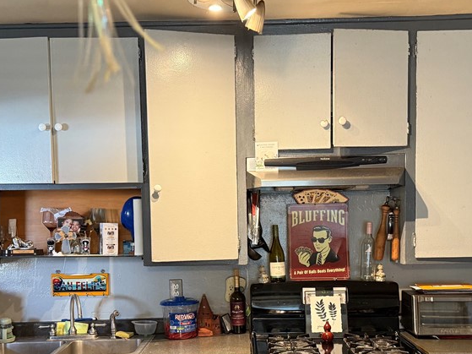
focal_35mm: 44
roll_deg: +0.5
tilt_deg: -2.2
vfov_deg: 32.4
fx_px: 600
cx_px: 236
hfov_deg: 43.0
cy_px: 252
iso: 400
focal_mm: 6.76
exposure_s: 1/60
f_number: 1.78
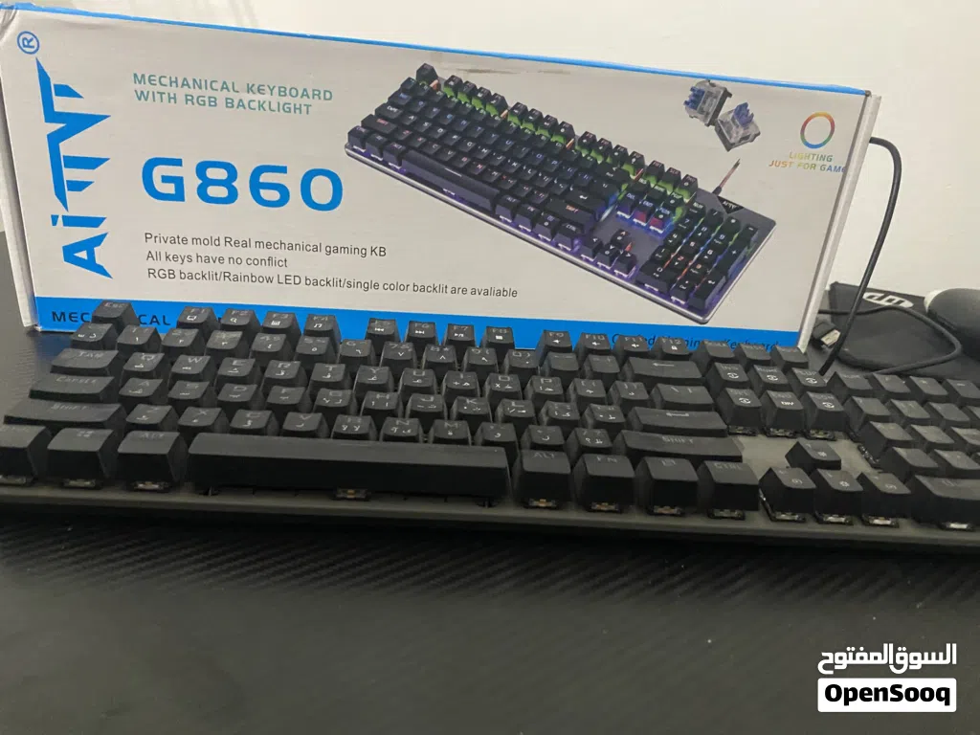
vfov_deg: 53.1
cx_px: 490
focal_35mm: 26
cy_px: 368
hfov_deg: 67.3
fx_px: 736
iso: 800
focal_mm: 4.25
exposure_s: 1/25
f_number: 1.8
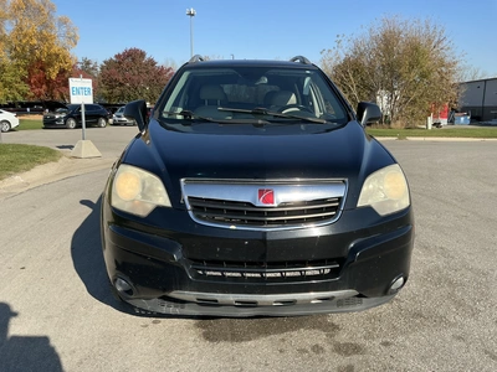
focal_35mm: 28
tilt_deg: -7.7
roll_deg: -0.9
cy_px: 186
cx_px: 248
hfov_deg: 63.4
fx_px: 402
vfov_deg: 49.7
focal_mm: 3
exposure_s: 1/1377
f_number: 1.8
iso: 25
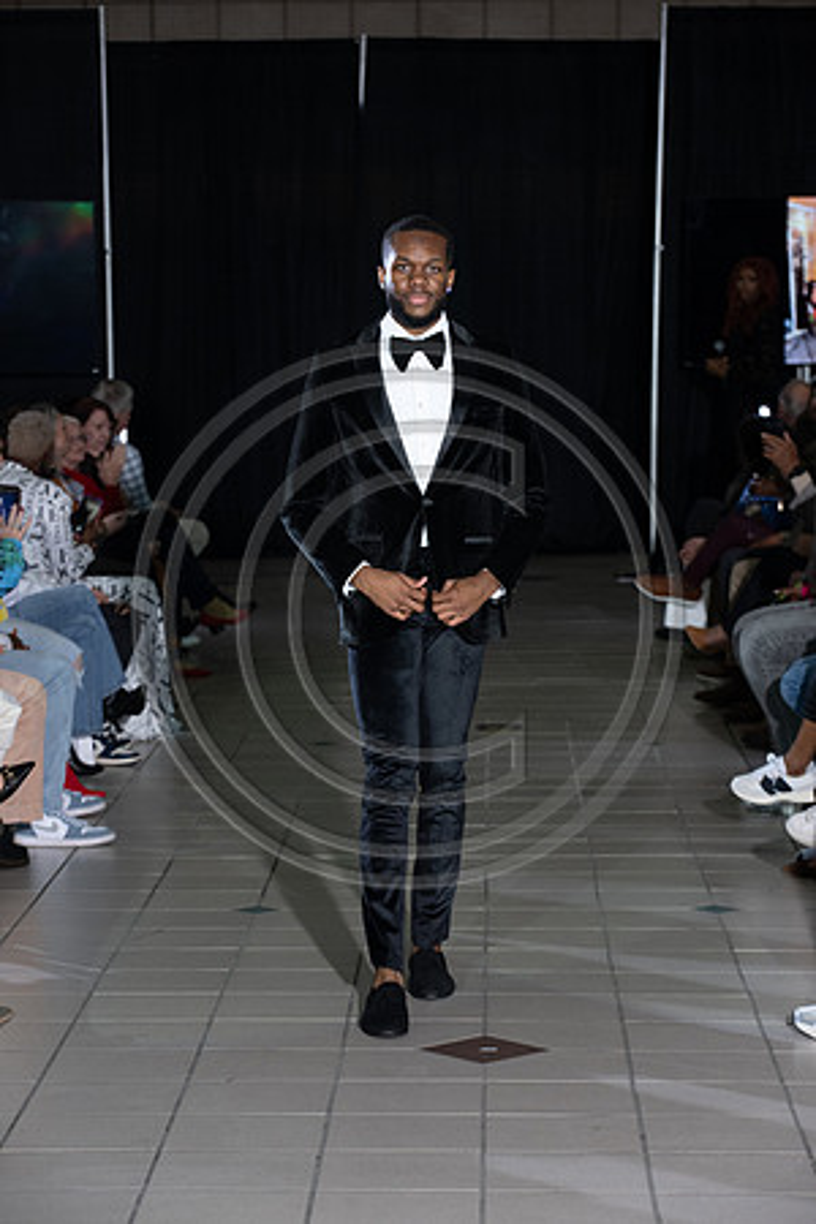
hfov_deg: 13.4
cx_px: 408
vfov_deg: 20.0
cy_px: 612
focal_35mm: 102
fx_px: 3468
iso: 1250
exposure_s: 1/160
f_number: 5.6
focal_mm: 102
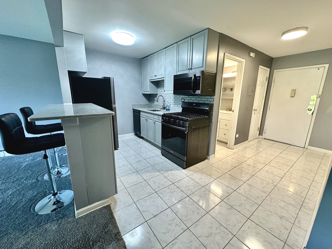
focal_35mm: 14
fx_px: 134
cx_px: 166
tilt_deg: -12.3
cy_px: 124
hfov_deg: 102.1
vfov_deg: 85.7
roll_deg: -1.0
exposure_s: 1/60
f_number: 2.2
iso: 400
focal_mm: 2.22
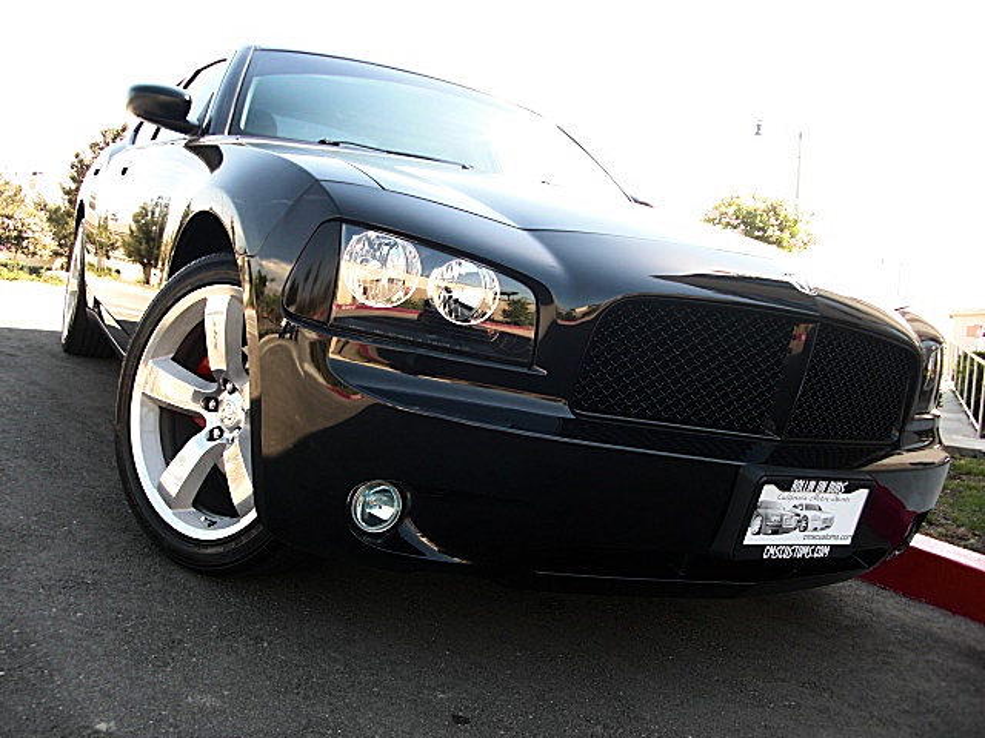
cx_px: 492
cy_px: 369
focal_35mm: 36
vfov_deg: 39.7
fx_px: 1024
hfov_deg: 51.4
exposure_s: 1/160
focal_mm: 6.3
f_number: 2.8
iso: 50
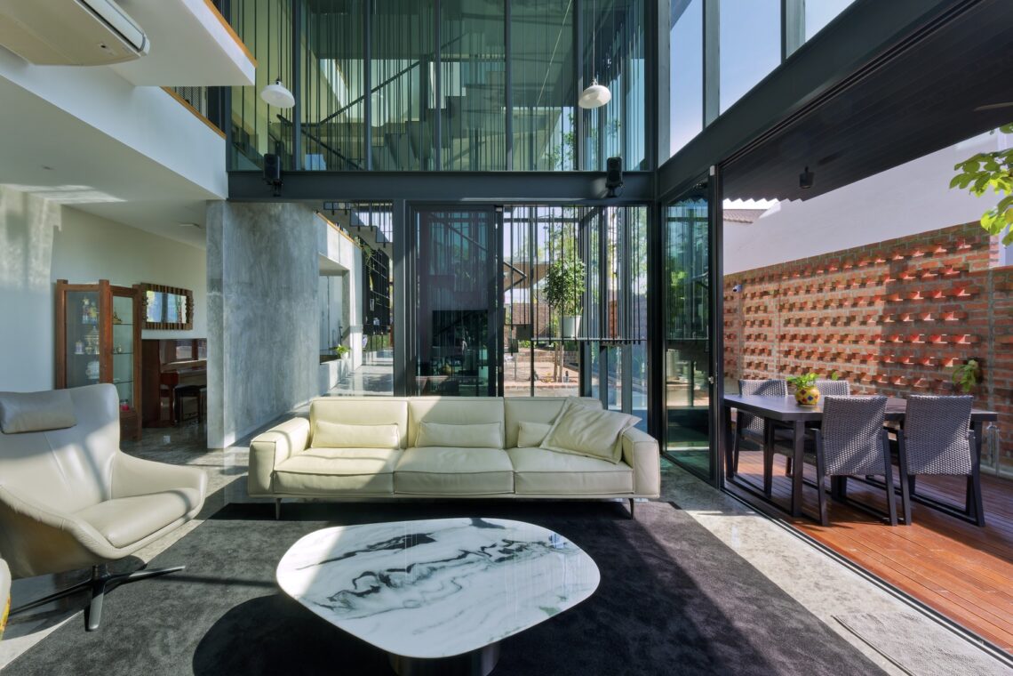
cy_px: 338
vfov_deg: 77.3
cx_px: 506
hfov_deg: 100.4
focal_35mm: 15
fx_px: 422
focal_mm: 10
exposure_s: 1/15
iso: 250
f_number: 13
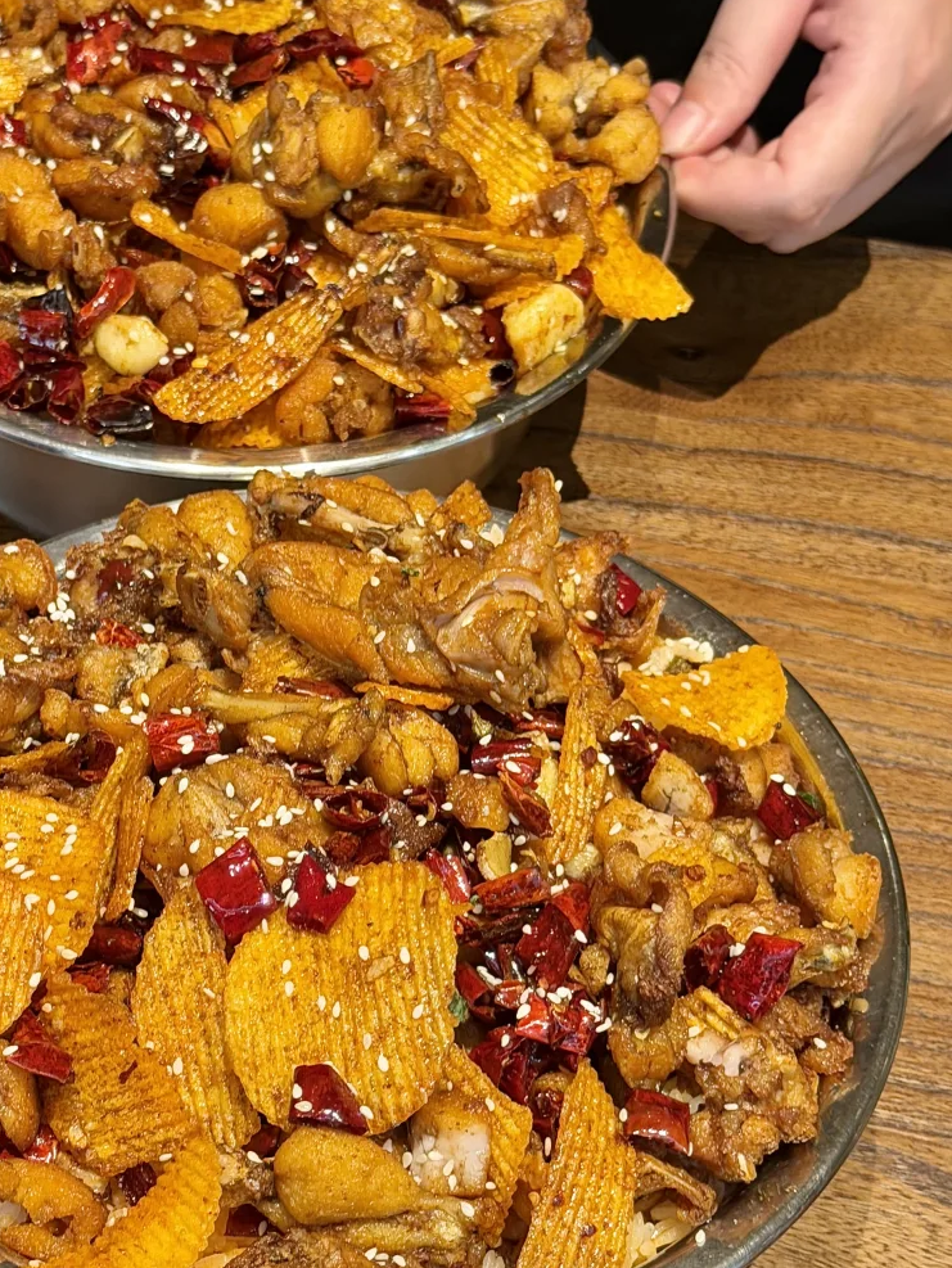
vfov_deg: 27.7
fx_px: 2565
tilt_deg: -47.0
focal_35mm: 70
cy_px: 549
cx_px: 301
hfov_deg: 20.9
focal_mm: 6.76
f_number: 1.78
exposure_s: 1/50
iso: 100
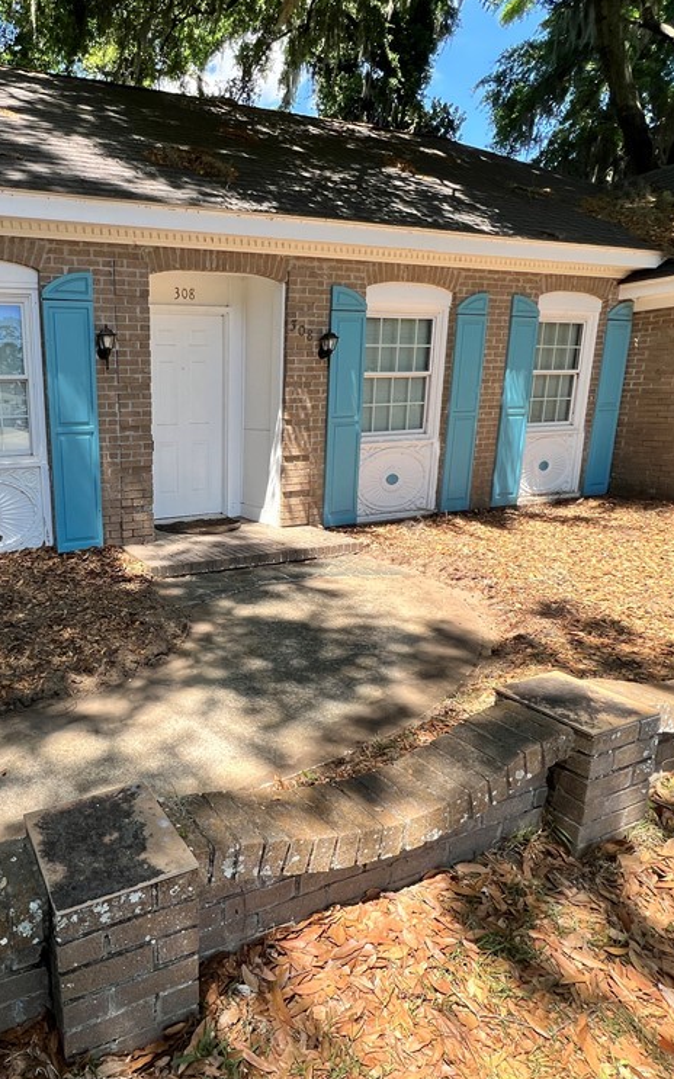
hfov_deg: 57.5
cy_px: 534
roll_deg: +1.7
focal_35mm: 19
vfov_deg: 88.0
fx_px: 559
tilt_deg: -13.6
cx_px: 134
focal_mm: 1.57
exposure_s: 1/381
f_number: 1.8
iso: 32
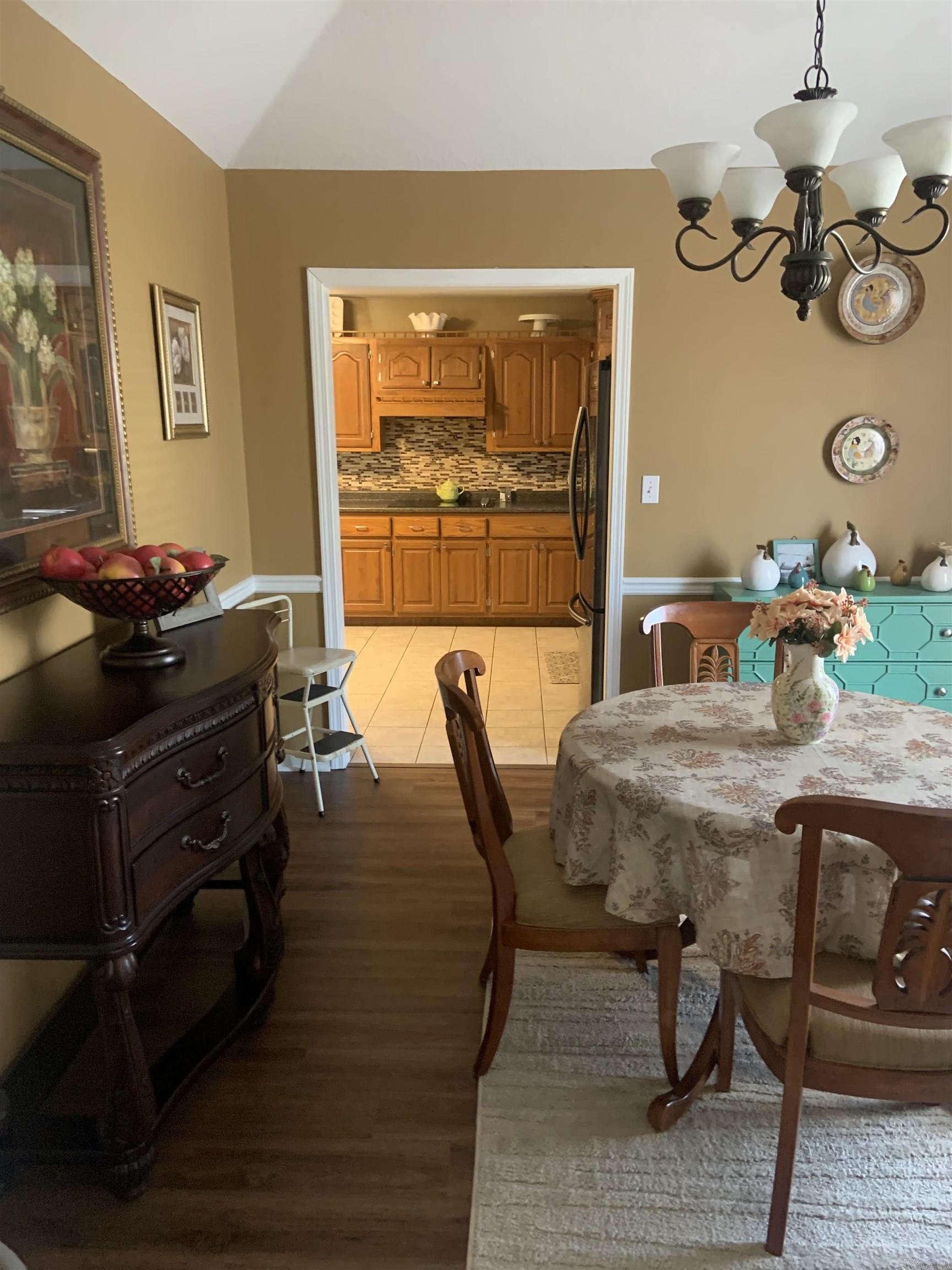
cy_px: 635
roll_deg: +0.1
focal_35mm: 26
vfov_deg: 67.3
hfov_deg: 53.1
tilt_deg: -13.4
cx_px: 476
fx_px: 953
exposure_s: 1/30
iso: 400
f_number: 1.8
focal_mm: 4.25
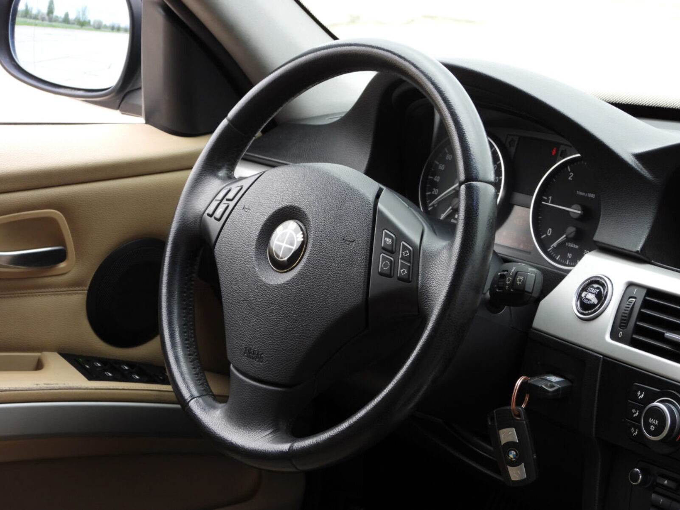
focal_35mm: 91
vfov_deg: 16.2
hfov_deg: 21.5
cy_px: 255
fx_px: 1788
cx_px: 340
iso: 160
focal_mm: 16.3
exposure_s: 1/60
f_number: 3.5
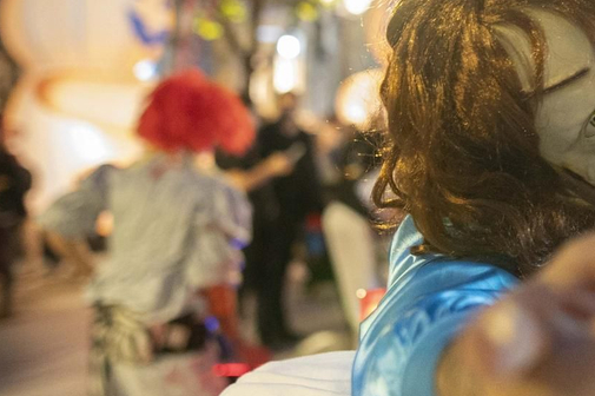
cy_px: 100
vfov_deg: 17.8
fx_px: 1255
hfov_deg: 24.5
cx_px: 683
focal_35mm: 76
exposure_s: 1/100
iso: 3200
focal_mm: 24
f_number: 2.2
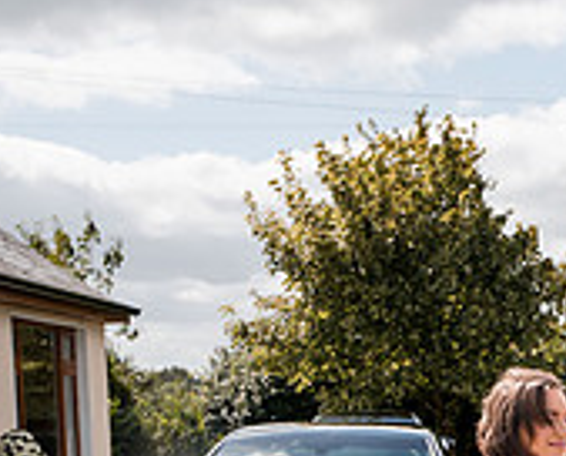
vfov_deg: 16.7
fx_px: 1511
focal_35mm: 90
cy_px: 488
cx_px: 623
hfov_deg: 20.2
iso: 100
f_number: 2.8
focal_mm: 28
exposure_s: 1/2000
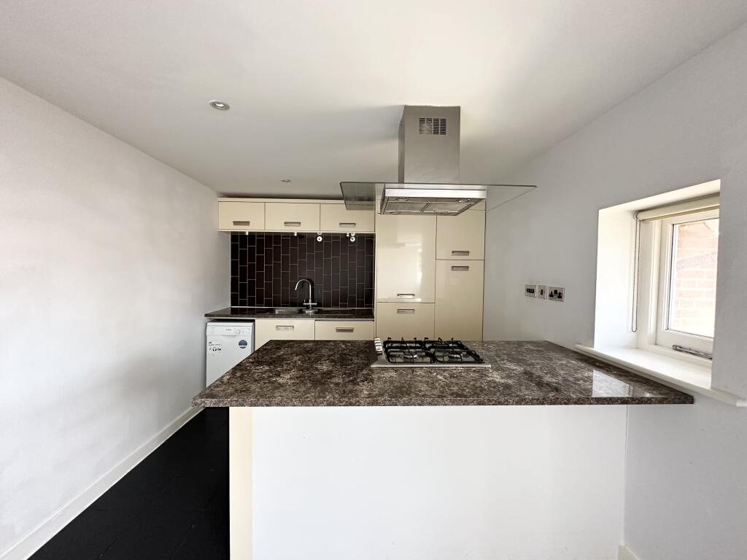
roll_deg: -1.2
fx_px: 302
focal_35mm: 14
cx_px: 374
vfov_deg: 85.7
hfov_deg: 102.1
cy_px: 280
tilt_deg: -0.7
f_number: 2.2
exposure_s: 1/76
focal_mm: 2.22
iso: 320
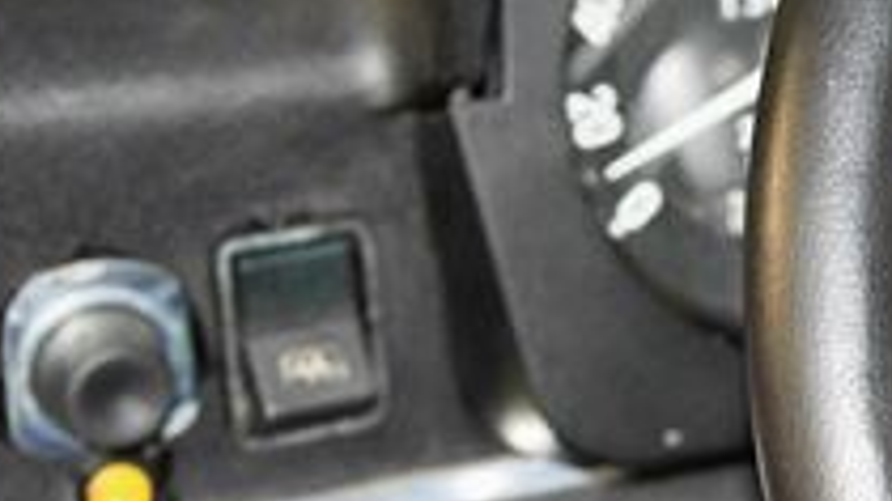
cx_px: 1223
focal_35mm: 220
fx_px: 5202
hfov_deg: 9.6
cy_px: 599
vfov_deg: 5.5
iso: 800
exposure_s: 1/60
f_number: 4
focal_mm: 46
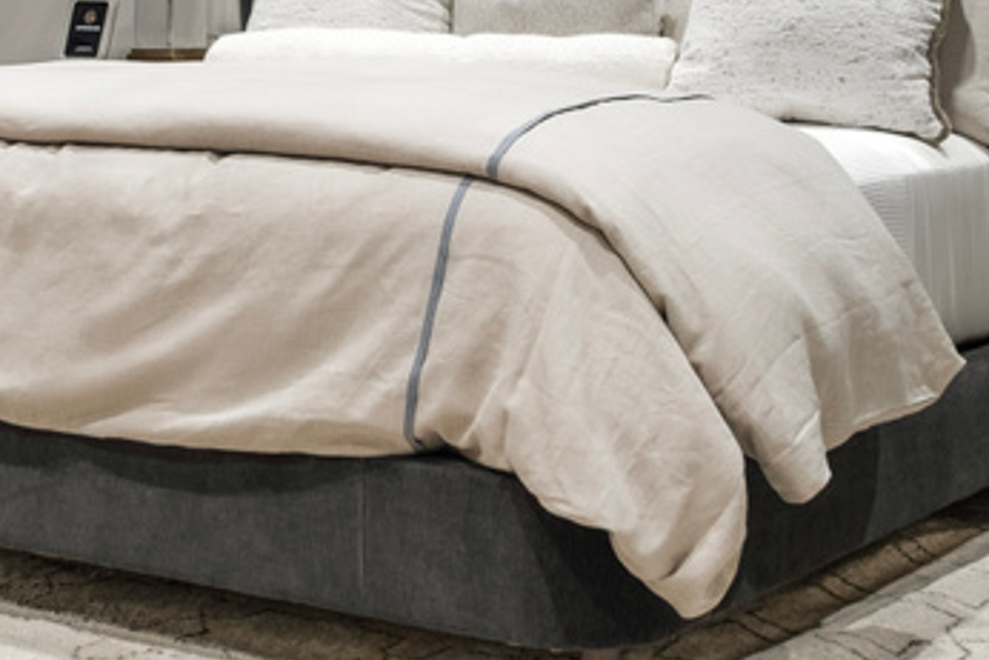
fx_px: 2199
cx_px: 337
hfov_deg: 25.2
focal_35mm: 80
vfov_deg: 16.6
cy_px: -33
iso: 400
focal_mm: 18
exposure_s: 1/6
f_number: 4
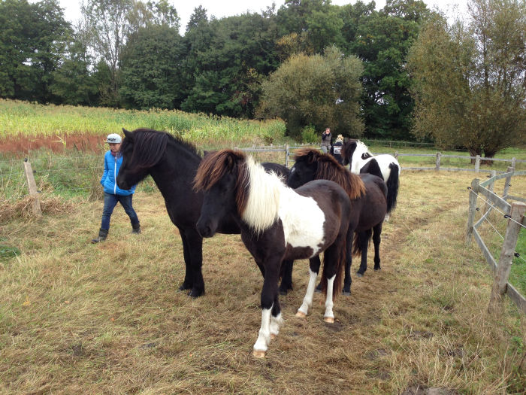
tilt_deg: -7.4
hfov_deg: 55.4
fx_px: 501
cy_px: 198
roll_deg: -3.5
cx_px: 263
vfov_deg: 42.9
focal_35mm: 33
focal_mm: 4.12
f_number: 2.4
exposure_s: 1/207
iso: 50
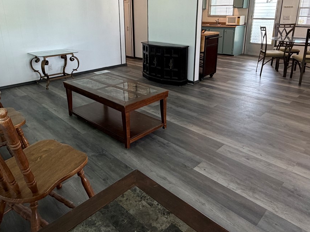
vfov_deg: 52.3
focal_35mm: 26
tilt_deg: -15.9
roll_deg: +1.1
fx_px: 233
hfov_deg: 67.3
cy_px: 83
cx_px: 158
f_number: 2.2
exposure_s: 1/120
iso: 200
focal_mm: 2.22
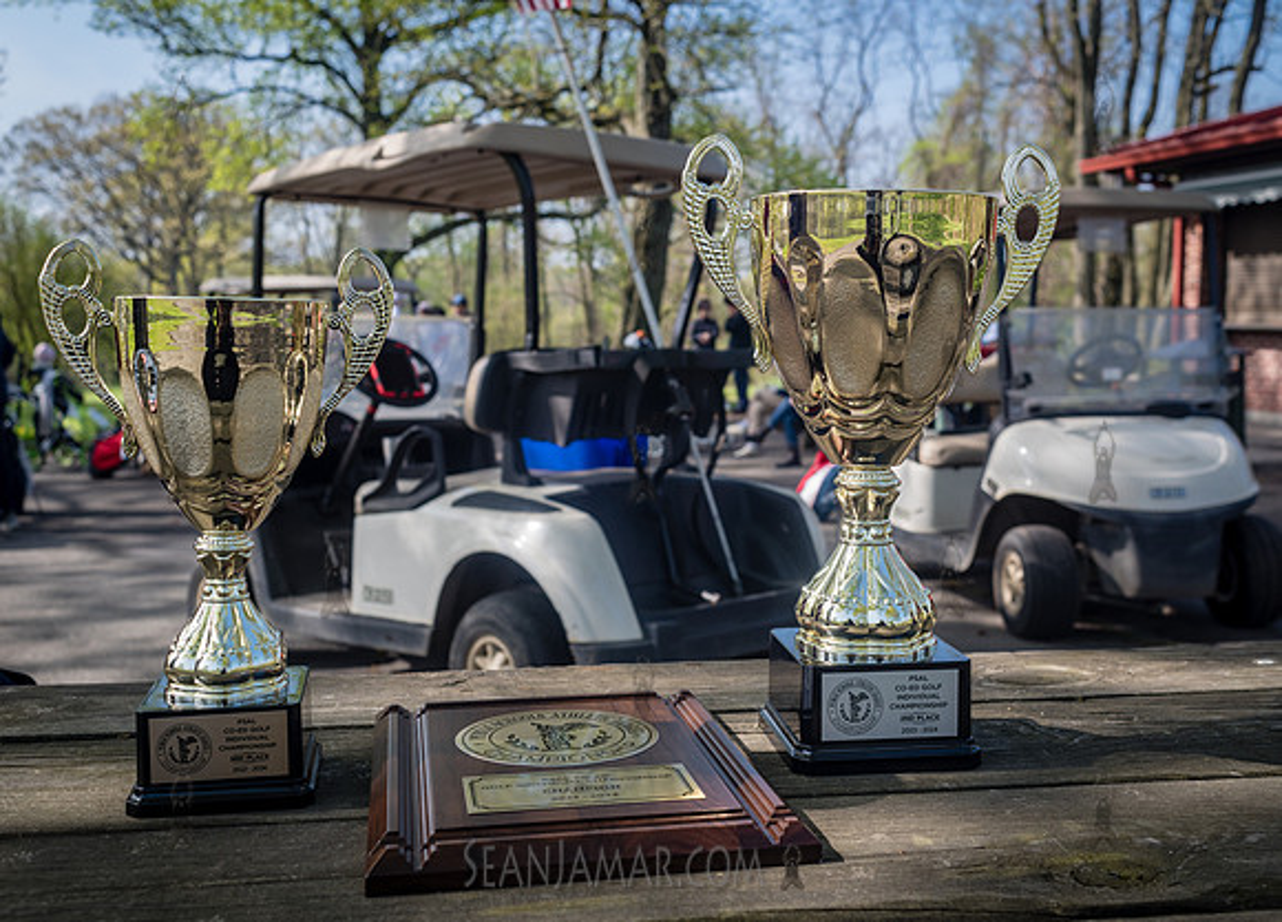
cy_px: 461
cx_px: 690
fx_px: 1342
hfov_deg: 51.0
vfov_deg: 37.9
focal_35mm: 37
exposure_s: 1/320
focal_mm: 35
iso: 200
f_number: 6.3
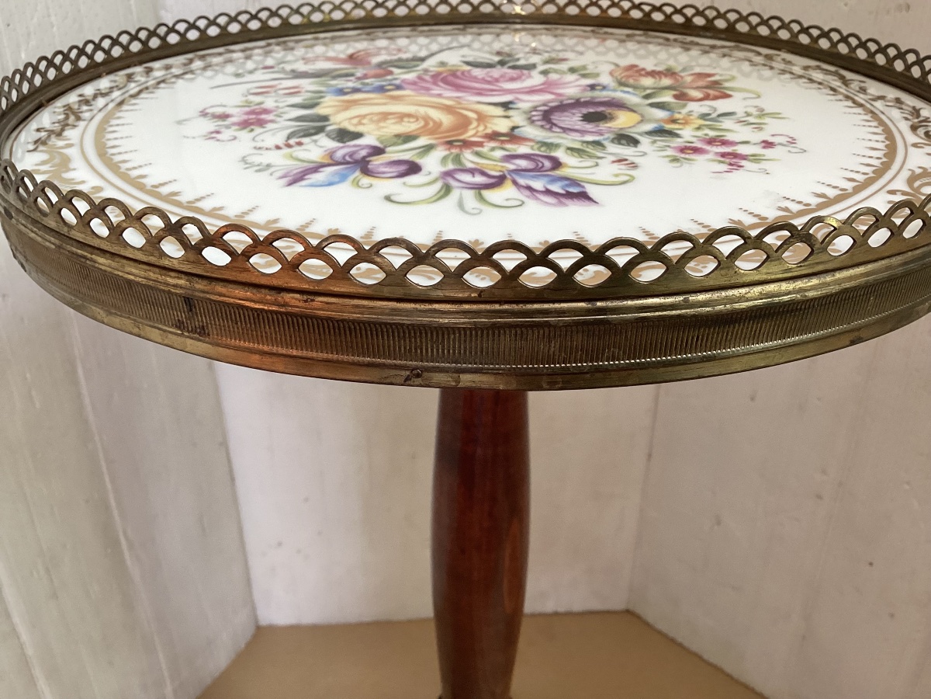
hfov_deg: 58.4
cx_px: 466
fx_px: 834
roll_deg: -3.6
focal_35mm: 31
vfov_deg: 45.4
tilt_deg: -31.3
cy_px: 350
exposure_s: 1/50
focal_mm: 3.3
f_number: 2.4
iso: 100
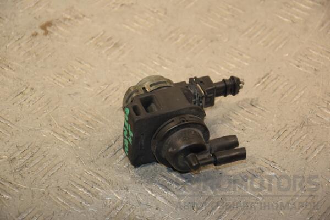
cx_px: 165
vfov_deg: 9.9
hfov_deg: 14.9
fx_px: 1265
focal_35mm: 138
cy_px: 110
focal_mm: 92
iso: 800
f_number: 5.6
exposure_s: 1/200
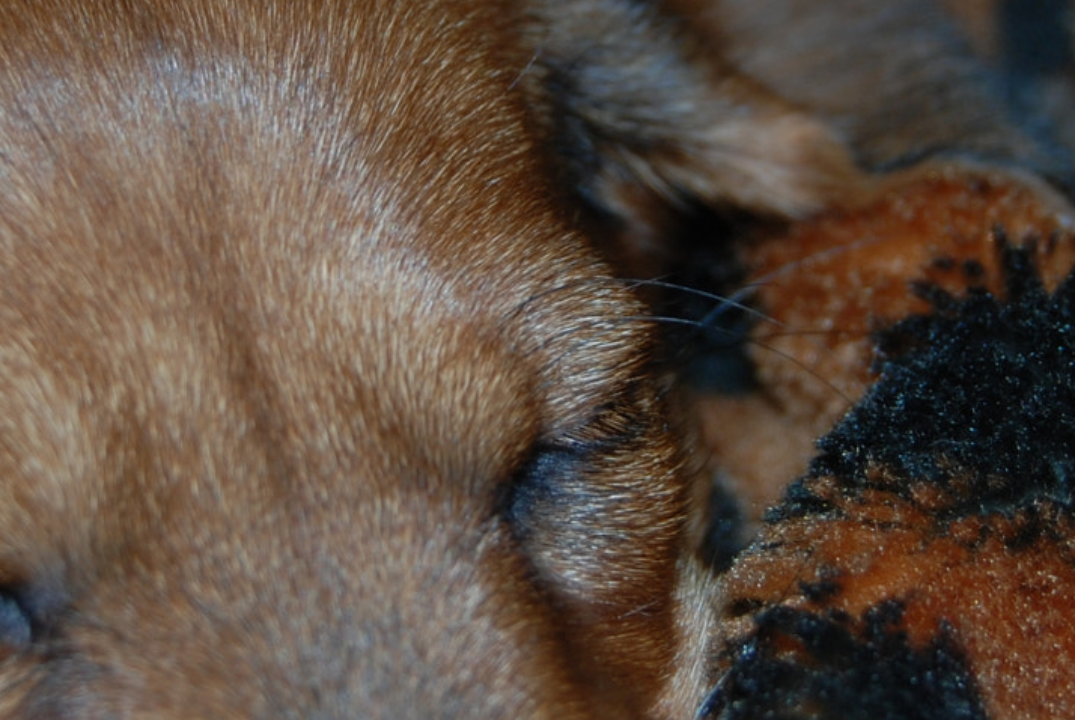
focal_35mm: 133
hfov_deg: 15.3
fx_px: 3989
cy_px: 275
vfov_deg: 10.3
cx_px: 429
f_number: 4.5
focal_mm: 31
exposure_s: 1/60
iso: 160
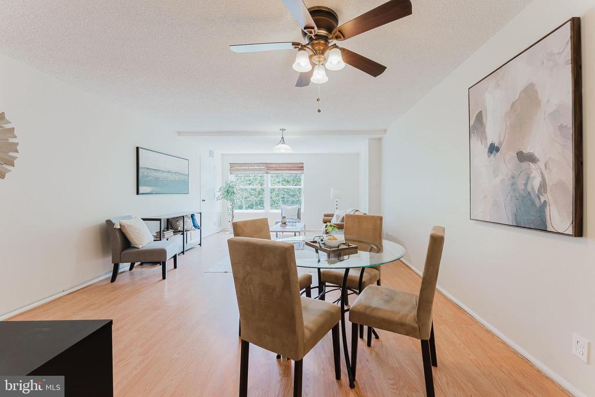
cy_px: 198
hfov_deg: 104.2
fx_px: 231
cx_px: 298
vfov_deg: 81.2
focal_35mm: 14
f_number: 9
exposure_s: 1/10
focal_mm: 14
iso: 200
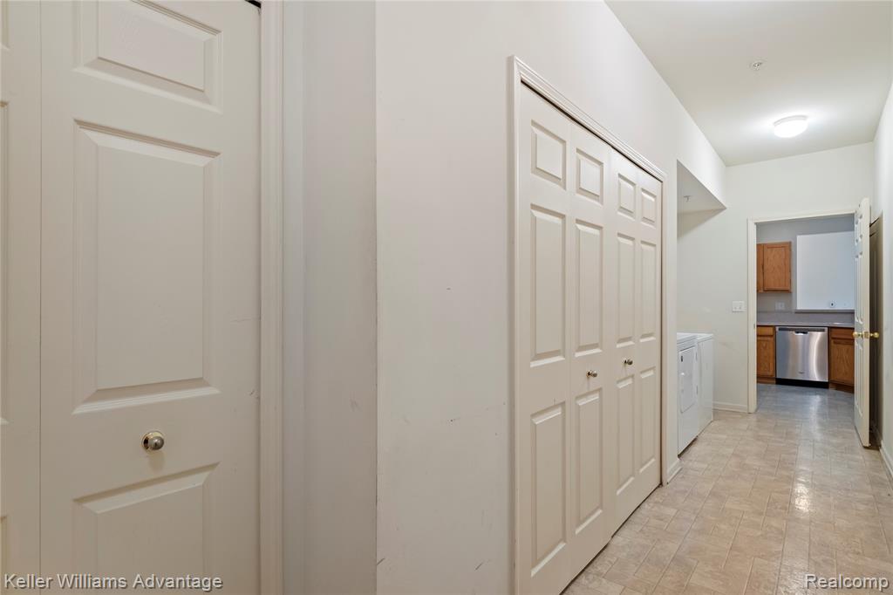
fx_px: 409
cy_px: 298
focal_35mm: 16
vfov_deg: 72.0
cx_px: 446
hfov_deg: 95.0
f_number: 8
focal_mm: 11
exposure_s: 1/1.67
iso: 800
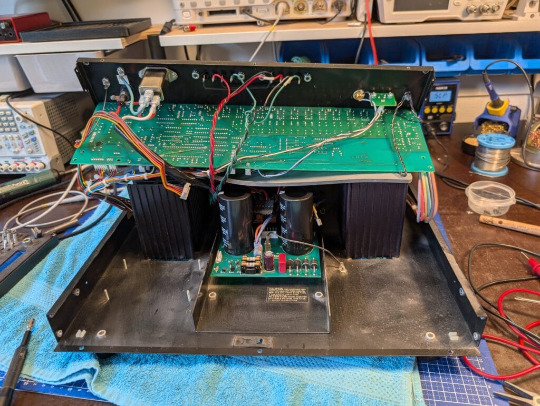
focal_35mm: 24
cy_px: 203
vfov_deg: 56.9
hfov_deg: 71.5
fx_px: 375
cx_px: 270
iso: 23
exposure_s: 1/177
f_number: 1.68
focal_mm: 6.9
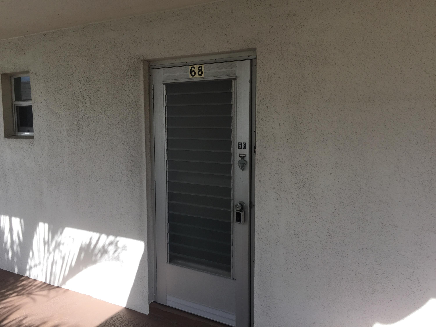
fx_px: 365
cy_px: 164
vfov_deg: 48.2
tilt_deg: -6.1
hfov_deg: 61.7
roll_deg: -1.1
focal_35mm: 29
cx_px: 218
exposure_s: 1/706
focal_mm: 4.15
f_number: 2.2
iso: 32
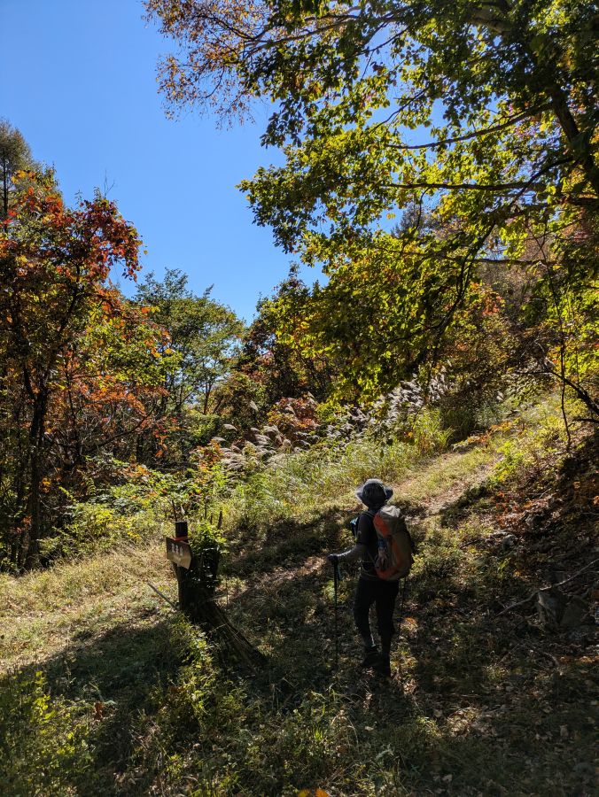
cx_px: 300
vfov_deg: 69.4
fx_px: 576
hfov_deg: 54.9
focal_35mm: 25
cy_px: 398
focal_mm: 5.43
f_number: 1.89
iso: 47
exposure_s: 1/2451
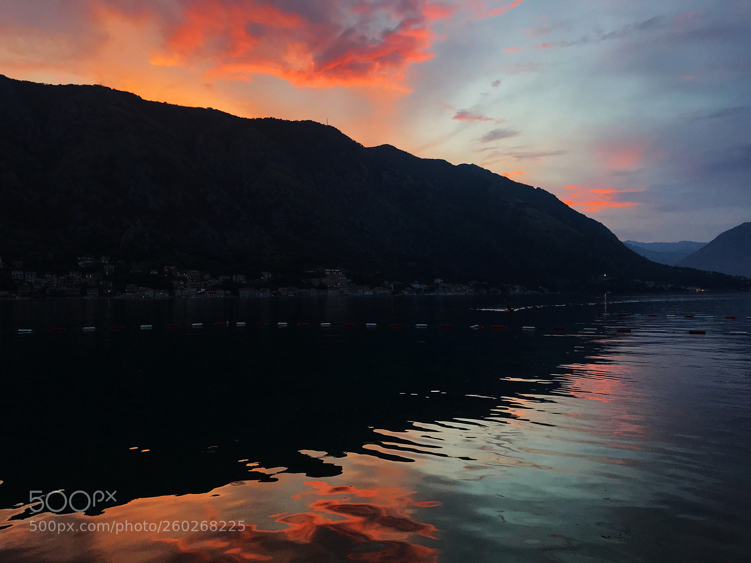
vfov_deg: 49.7
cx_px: 376
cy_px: 282
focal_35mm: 28
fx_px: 607
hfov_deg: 63.4
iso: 32
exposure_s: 1/100
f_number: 1.8
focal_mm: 3.99
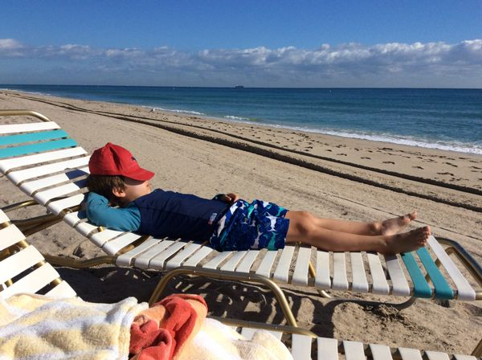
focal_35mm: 32
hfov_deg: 56.9
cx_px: 241
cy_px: 180
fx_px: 445
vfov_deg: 44.0
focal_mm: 3.3
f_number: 2.4
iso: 32
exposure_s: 1/3584
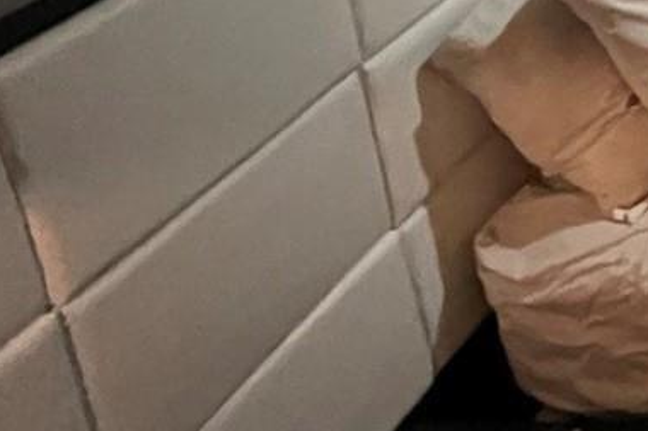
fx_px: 1026
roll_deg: +0.1
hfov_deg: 19.8
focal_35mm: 57
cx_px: 1272
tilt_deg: -14.7
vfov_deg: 18.1
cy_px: -373
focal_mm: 1.57
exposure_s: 1/30
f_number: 1.8
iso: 1250
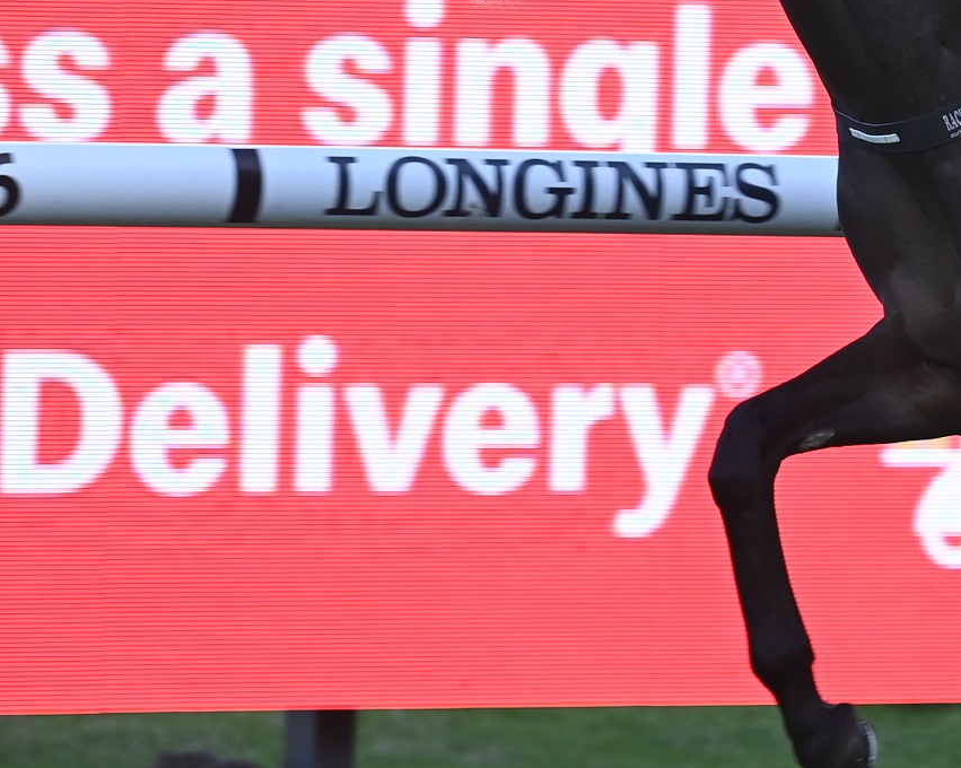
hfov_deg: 3.0
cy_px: 197
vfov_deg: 2.4
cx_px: 1414
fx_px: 18081
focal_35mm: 636
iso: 1250
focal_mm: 230
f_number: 5.3
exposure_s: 1/1000
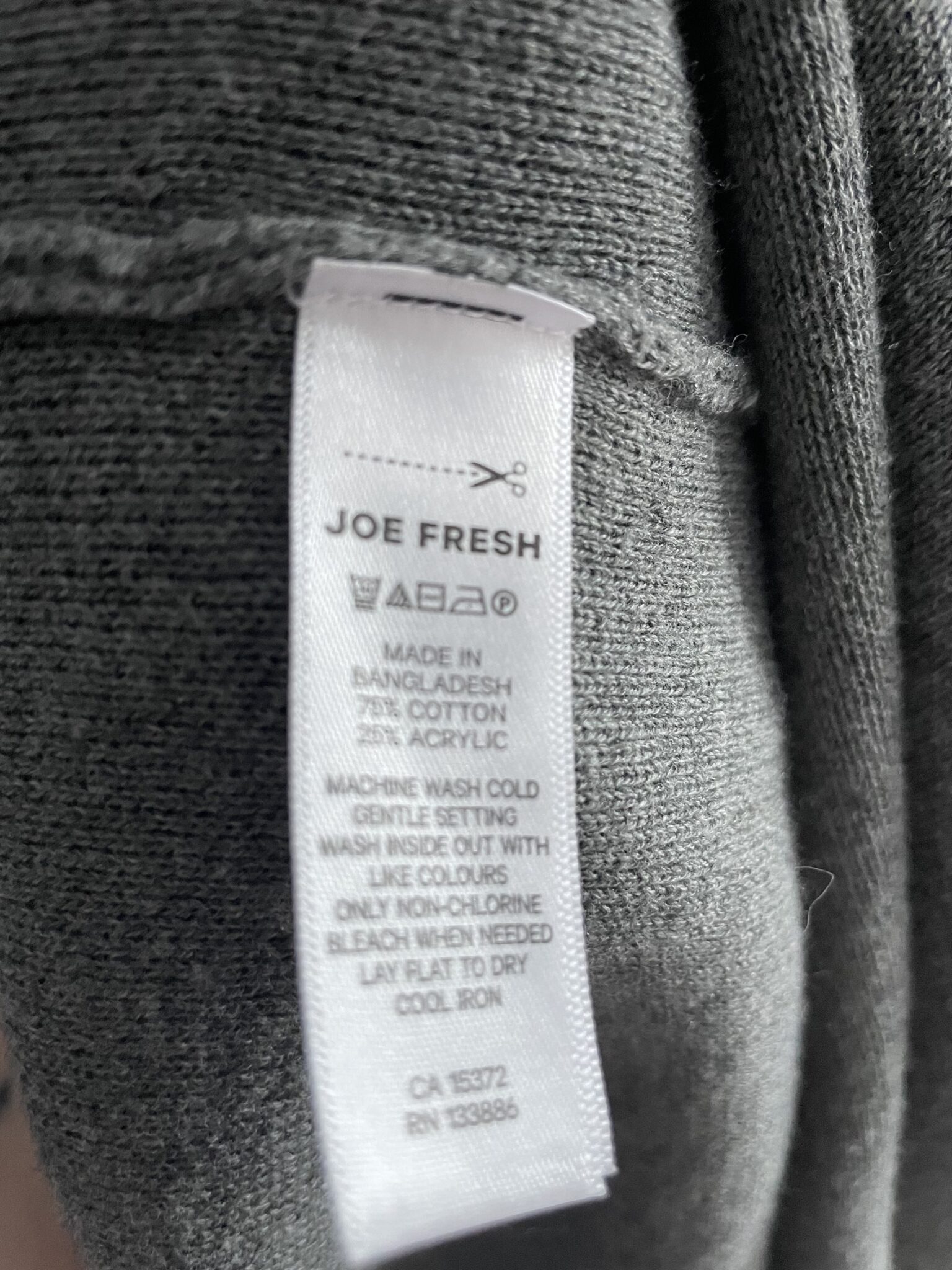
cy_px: 635
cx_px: 476
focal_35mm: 26
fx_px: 953
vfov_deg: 67.3
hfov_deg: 53.1
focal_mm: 4.2
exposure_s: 1/60
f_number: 1.6
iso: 400
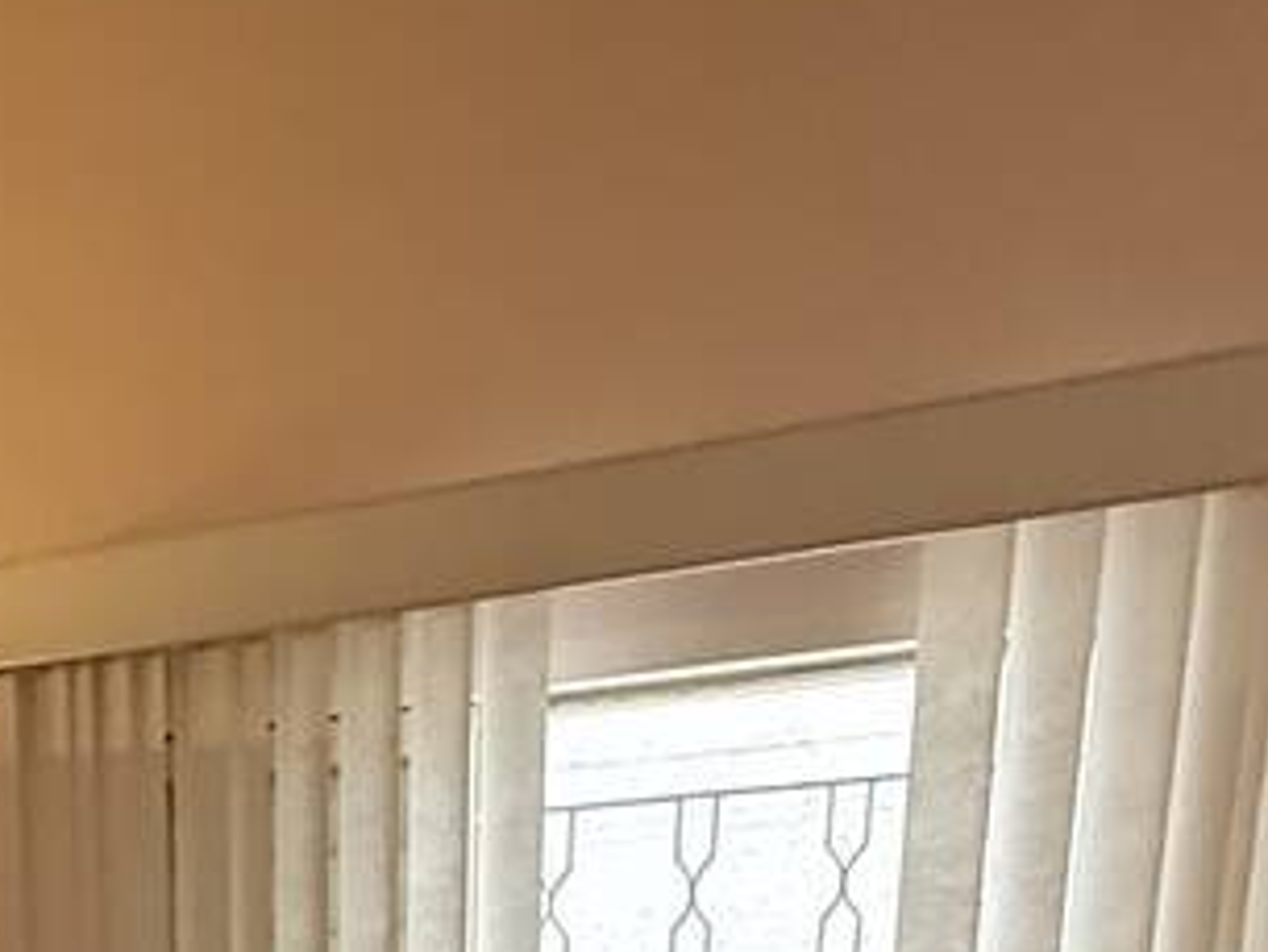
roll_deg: +2.9
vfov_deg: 15.1
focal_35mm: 66
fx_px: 2419
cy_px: 2187
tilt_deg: -19.5
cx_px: 270
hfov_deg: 28.8
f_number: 2.2
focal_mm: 2.22
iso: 640
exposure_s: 1/60
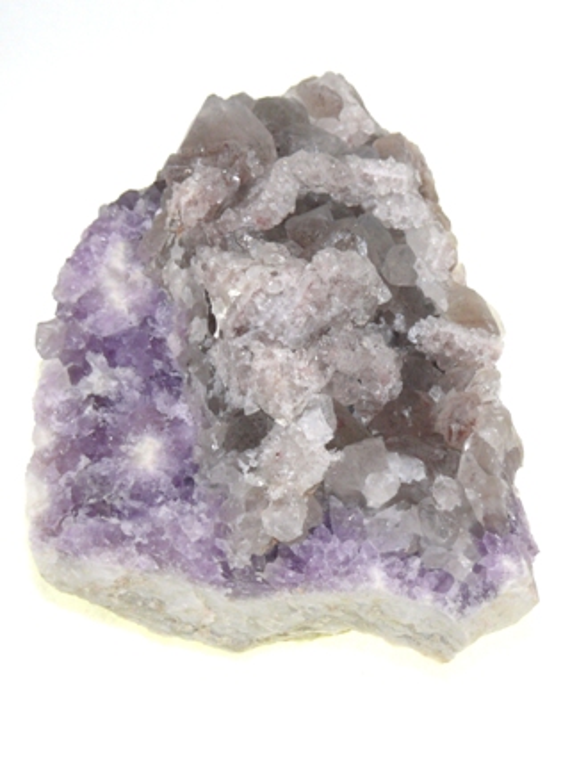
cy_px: 380
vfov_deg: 17.4
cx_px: 285
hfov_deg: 13.1
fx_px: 2478
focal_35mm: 113
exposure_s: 1/250
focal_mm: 23.9
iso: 100
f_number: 5.6
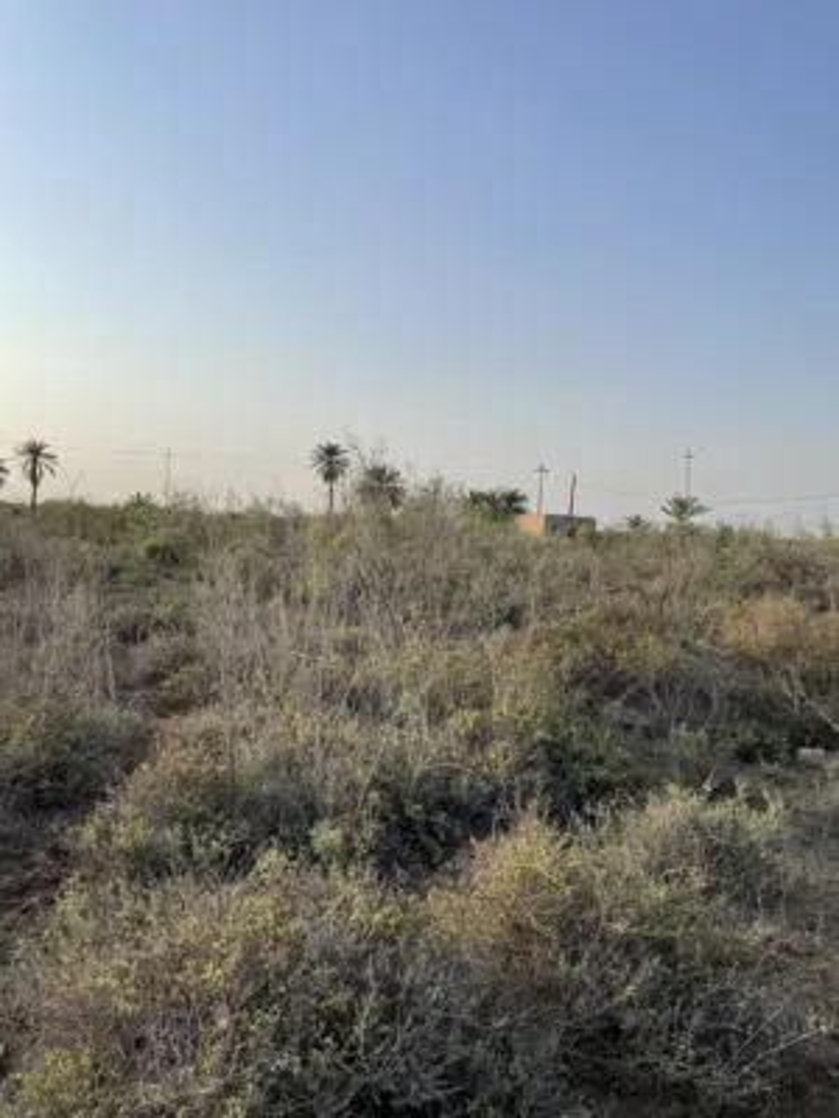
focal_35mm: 26
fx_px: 840
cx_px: 420
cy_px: 559
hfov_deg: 53.1
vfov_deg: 67.3
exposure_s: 1/2618
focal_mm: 4.2
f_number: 1.6
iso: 32
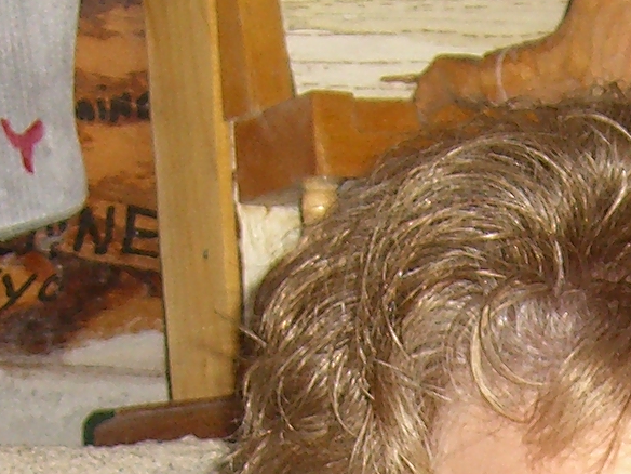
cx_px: 671
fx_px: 3646
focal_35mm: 200
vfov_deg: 7.1
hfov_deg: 9.8
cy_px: 1038
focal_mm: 7.9
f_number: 2.8
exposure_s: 1/60
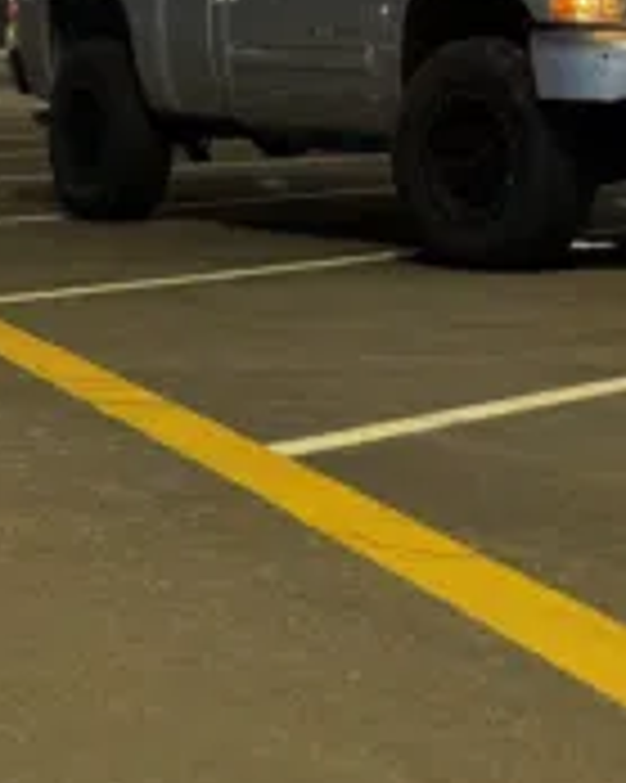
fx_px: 2503
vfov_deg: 17.4
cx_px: 549
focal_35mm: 108
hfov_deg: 14.1
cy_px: 22
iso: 500
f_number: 1.78
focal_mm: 6.76
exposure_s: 1/33
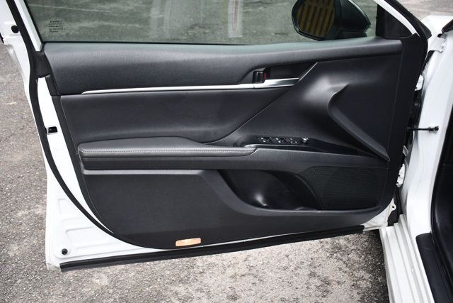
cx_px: 226
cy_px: 152
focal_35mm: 36
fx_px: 453
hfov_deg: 53.1
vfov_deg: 36.9
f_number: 3.8
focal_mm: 24
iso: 800
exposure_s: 1/200
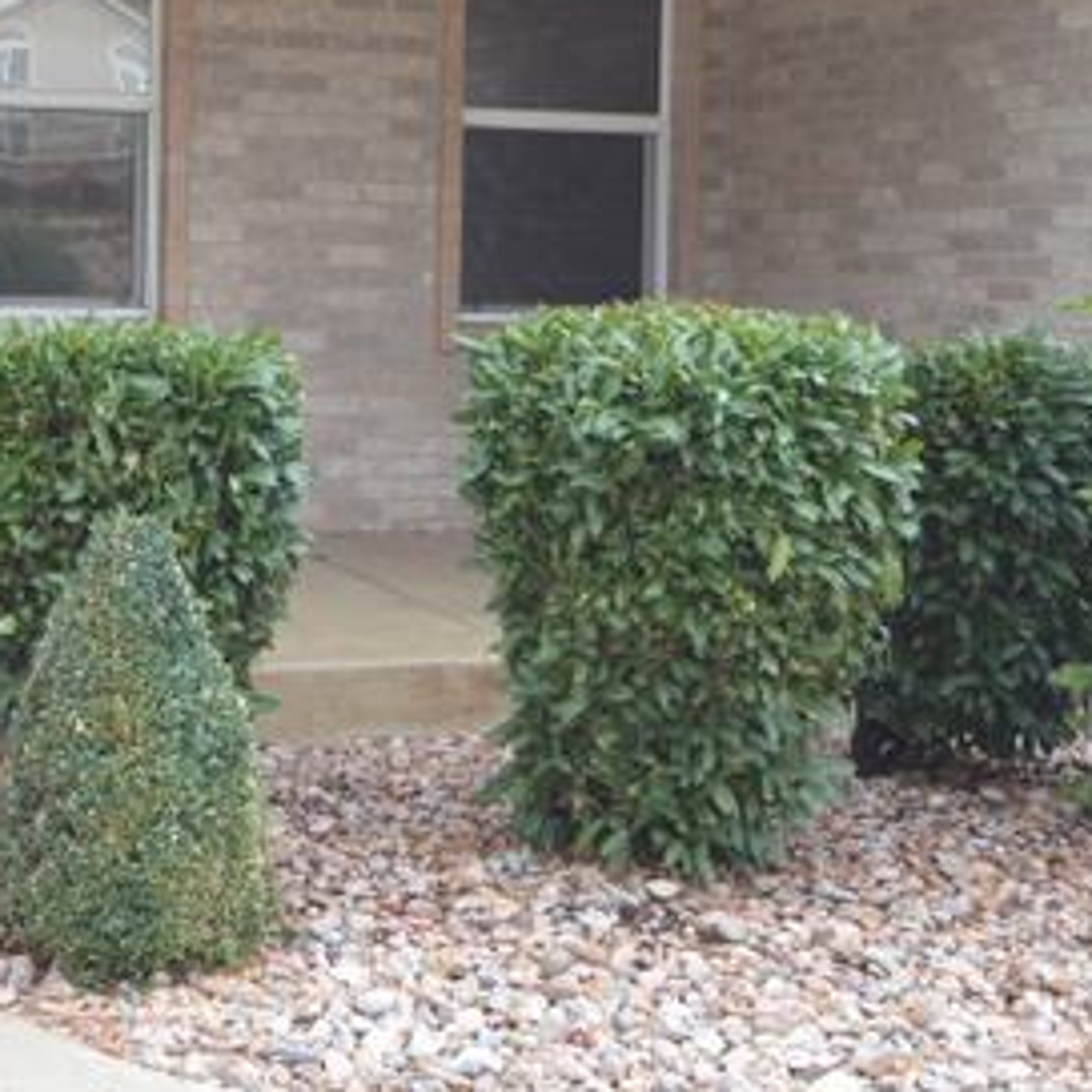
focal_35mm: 60
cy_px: 293
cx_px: 153
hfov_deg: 27.8
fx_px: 2141
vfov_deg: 28.3
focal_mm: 20
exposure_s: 1/100
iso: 400
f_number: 5
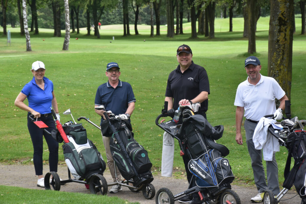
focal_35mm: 135
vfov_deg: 10.2
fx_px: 1148
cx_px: 153
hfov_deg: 15.2
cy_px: 102
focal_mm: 90
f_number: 8
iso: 320
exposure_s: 1/250
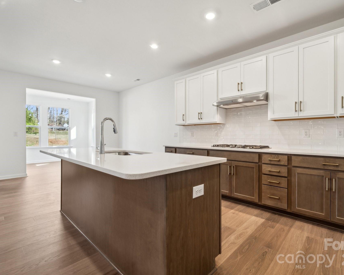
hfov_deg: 89.5
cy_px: 138
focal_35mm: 17
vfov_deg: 77.0
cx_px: 184
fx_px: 173
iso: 160
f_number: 7.1
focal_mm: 15
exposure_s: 1/25
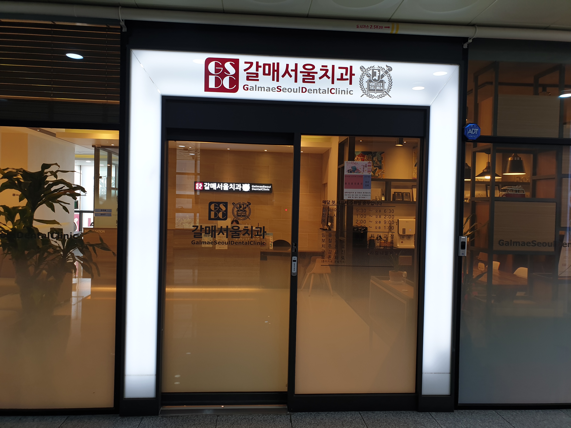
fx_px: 429
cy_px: 214
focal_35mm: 26
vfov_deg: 53.1
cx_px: 286
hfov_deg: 67.3
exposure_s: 1/60
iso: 50
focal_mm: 4.3
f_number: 2.4
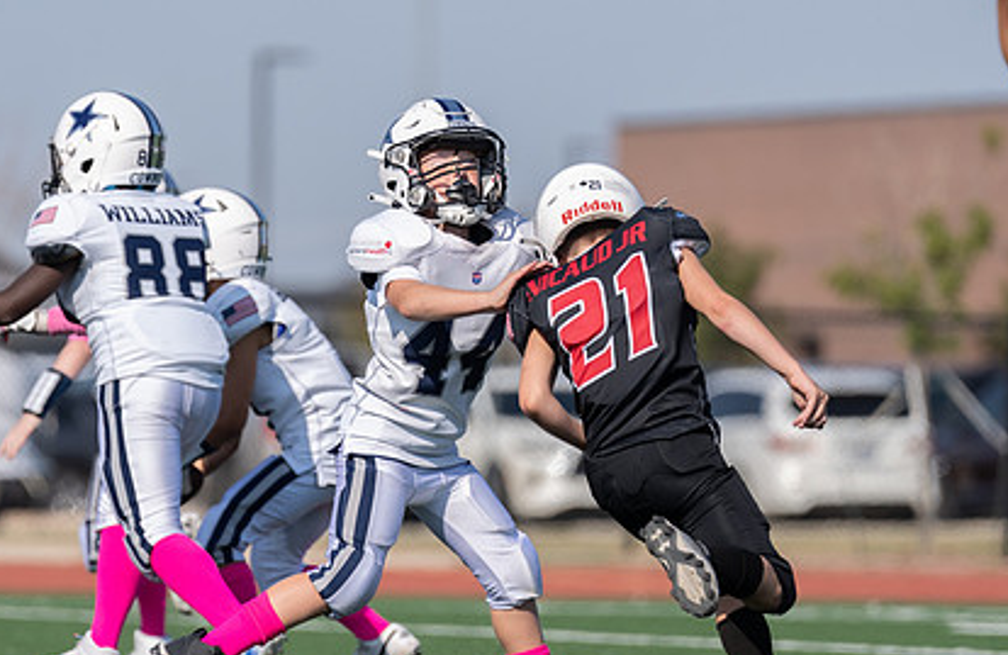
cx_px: 333
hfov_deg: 4.9
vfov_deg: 3.2
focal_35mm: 421
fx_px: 11696
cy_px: 367
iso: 100
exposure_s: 1/2000
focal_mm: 200
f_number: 2.8
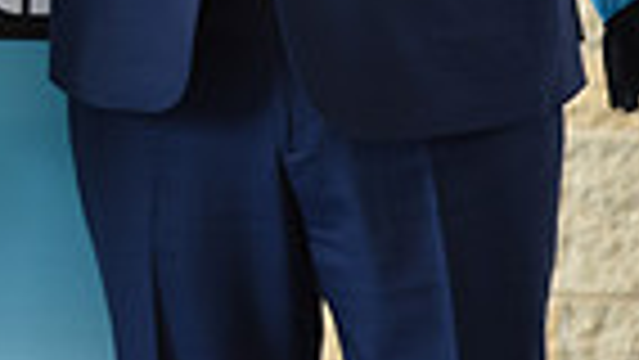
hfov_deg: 7.1
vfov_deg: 4.0
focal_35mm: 299
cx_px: -207
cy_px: -497
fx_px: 5068
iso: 400
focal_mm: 70
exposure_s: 1/50
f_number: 2.8
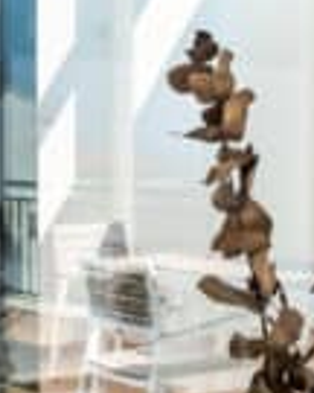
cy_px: 163
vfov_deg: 18.8
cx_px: 32
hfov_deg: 14.9
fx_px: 1185
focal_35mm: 102
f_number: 9
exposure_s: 1/2000
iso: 200
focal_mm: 20
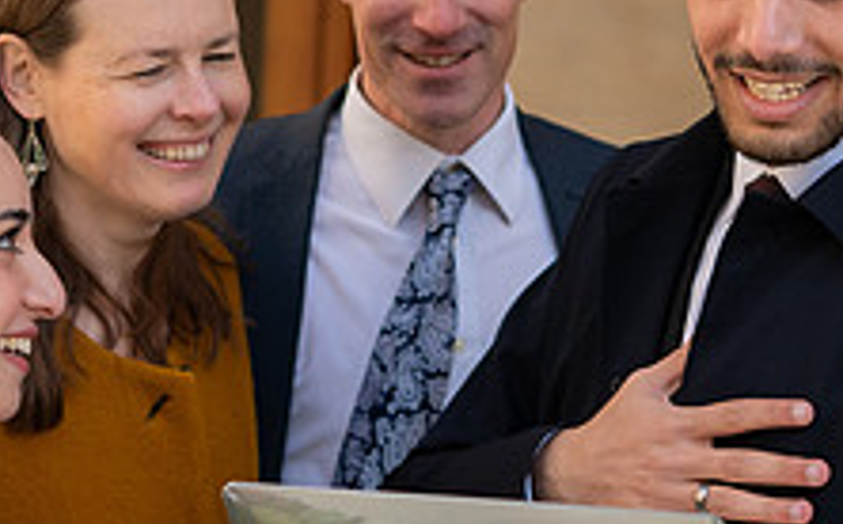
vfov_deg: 8.2
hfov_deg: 13.1
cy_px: 239
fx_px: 3670
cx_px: 478
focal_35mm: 160
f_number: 2.8
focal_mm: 40
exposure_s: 1/3200
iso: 200
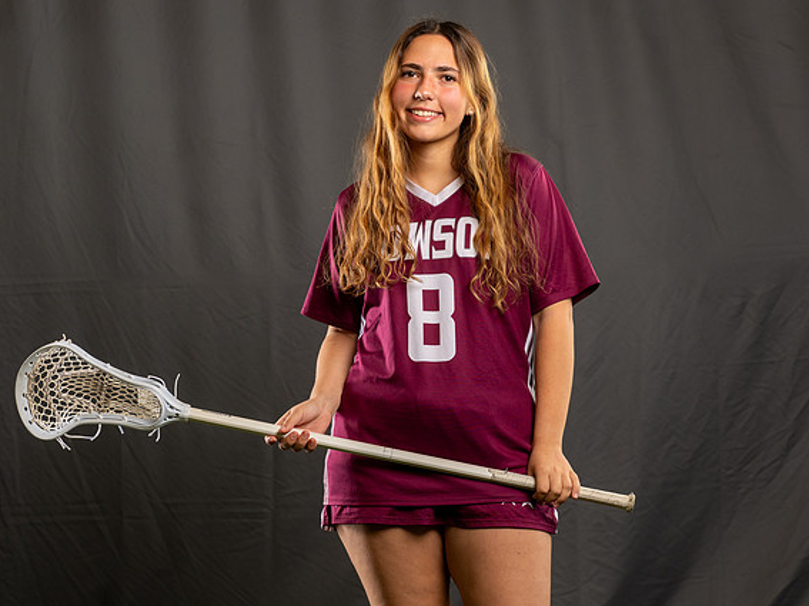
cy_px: 325
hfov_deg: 18.0
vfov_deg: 13.6
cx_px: 418
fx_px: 2547
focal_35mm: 109
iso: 250
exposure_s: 1/200
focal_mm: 77
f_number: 4.5
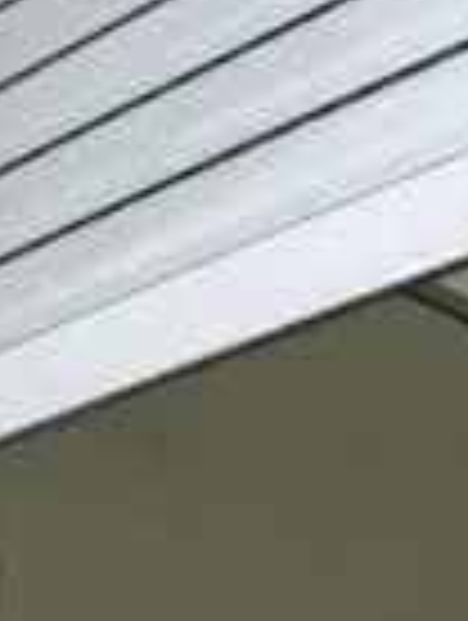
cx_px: -130
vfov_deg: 13.7
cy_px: -180
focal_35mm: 139
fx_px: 2498
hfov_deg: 10.5
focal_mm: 6.86
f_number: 1.78
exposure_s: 1/50
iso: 250
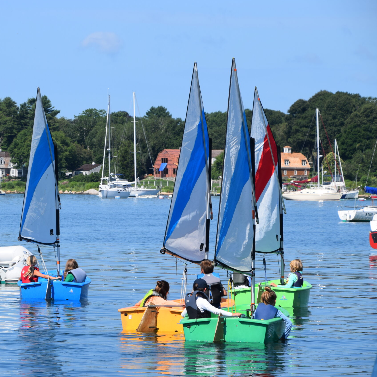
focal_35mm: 234
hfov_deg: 7.5
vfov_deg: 7.5
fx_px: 2883
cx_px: 103
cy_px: 189
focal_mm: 122
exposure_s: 1/500
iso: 200
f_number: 11
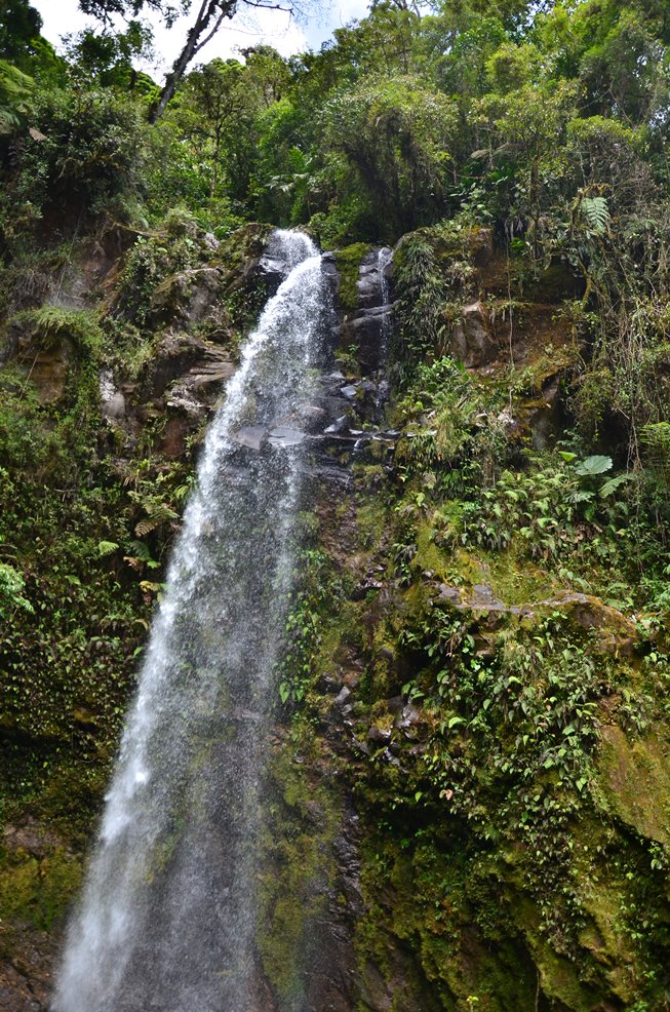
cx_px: 335
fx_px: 757
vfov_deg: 67.5
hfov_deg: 47.7
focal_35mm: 27
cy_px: 506
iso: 100
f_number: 3.5
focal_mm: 18
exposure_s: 1/250
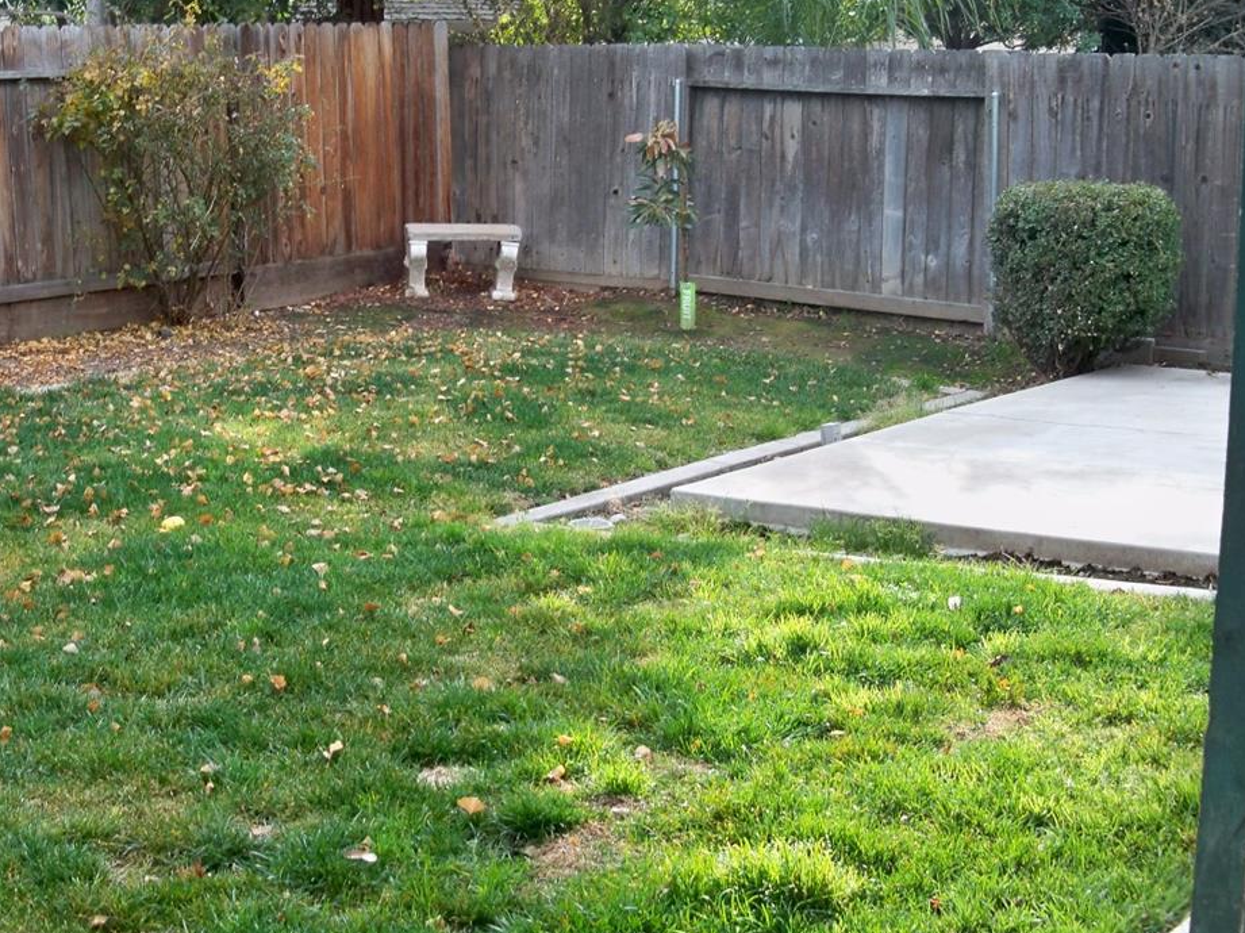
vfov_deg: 25.6
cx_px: 319
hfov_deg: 33.2
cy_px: 534
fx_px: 2049
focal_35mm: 57
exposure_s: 1/100
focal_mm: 6.2
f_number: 3.5
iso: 64
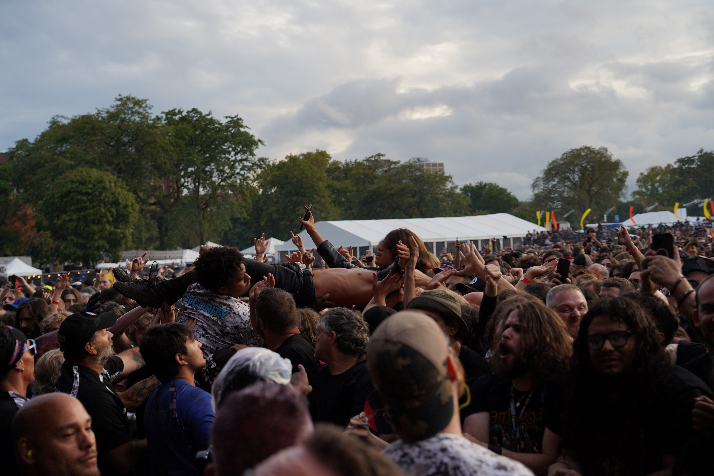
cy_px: 238
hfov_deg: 38.2
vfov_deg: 26.0
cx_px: 357
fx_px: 1031
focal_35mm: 52
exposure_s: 1/160
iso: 100
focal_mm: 52
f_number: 4.5
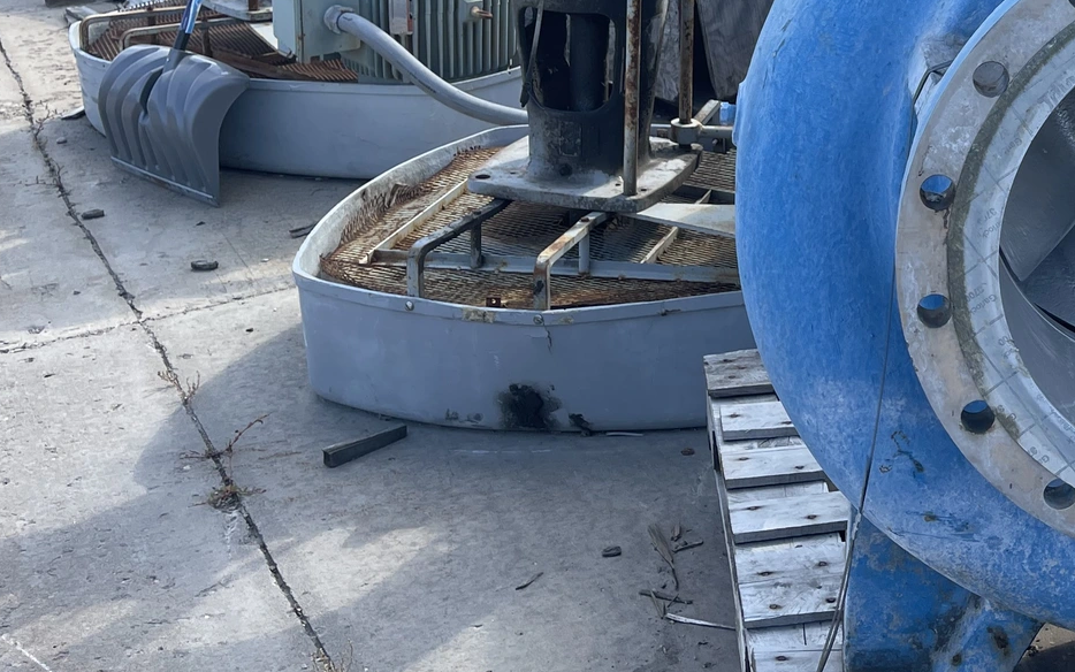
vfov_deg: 21.3
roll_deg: -0.4
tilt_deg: -13.4
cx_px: 1023
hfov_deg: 32.3
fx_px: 1729
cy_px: 6
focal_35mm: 59
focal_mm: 5.1
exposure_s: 1/824
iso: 32
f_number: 1.6
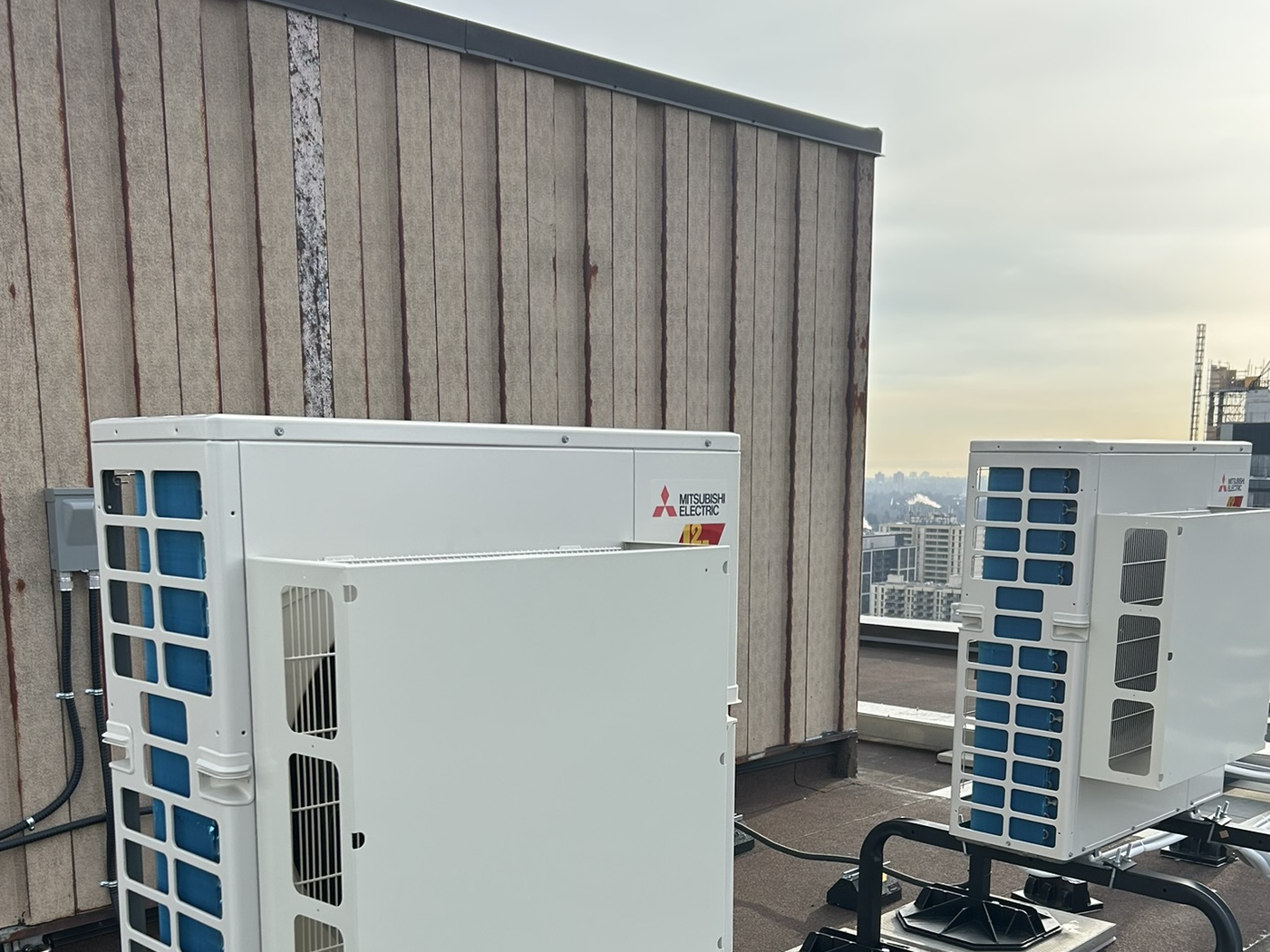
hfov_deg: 49.0
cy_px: 711
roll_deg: -0.1
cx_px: 664
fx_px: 1394
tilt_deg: -8.4
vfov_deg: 36.9
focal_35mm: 38
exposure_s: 1/2632
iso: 50
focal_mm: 5.7
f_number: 1.5
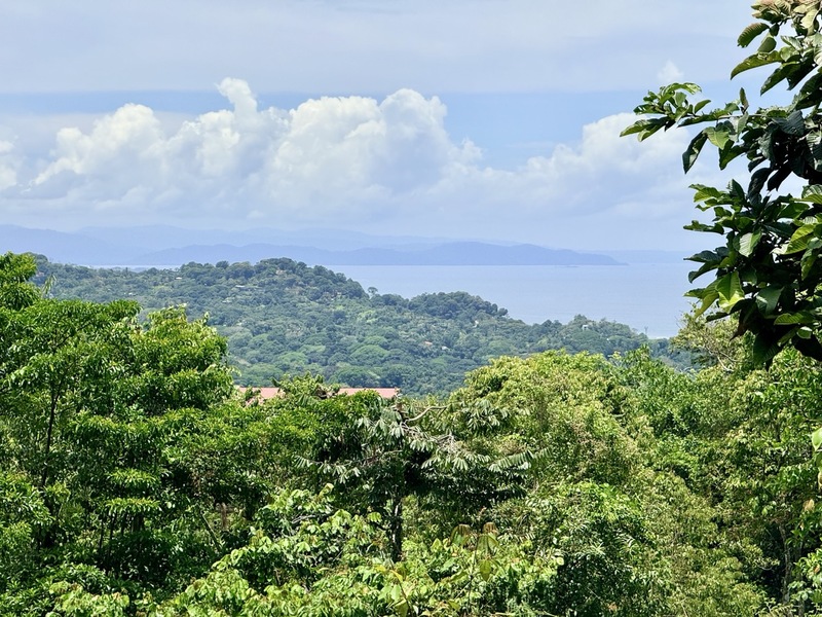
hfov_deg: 16.4
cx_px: 411
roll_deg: -0.1
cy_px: 308
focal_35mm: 120
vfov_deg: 12.3
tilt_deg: -1.0
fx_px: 2850
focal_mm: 15.66
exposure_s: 1/2933
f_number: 2.8
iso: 50
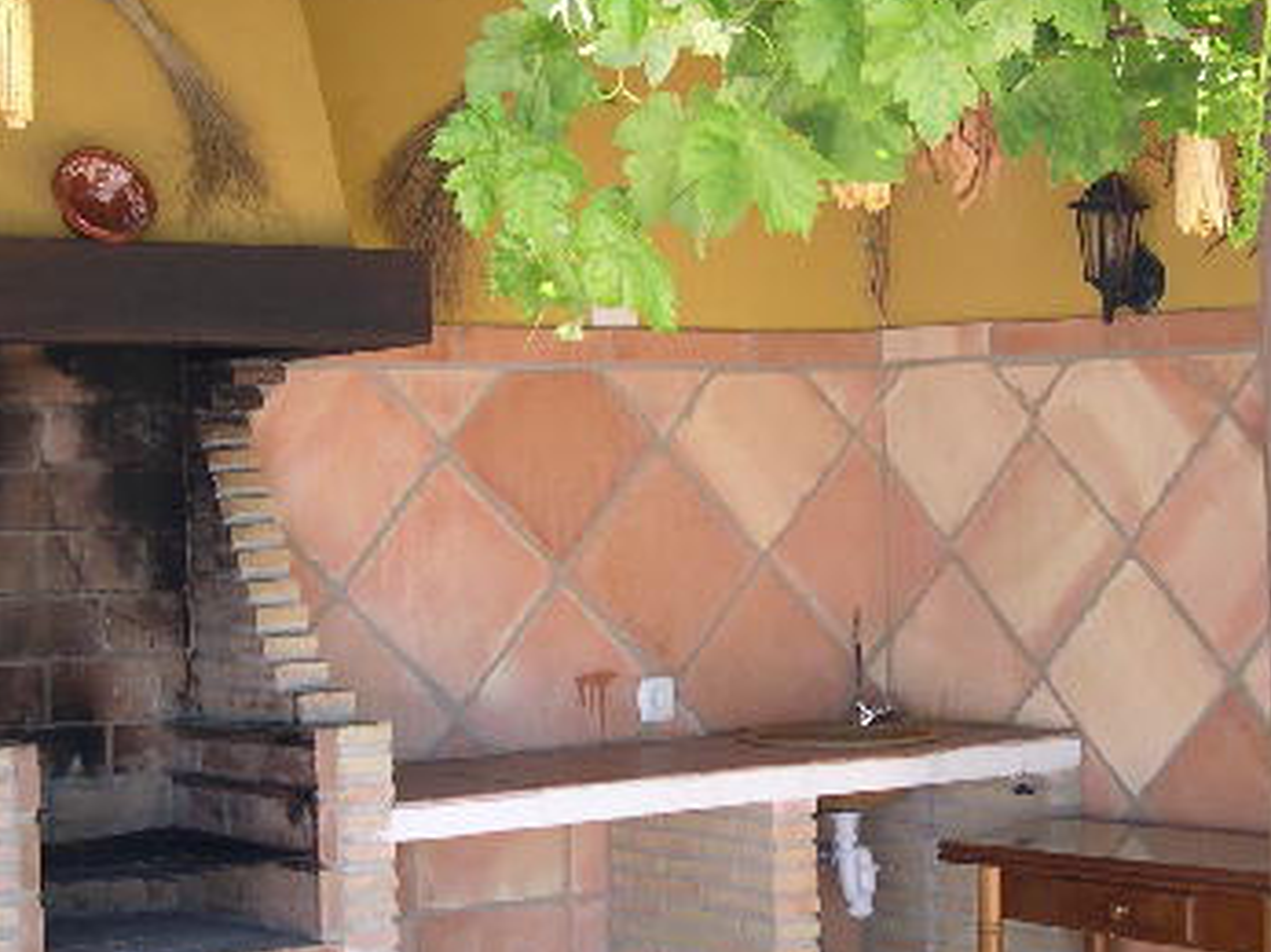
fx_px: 2679
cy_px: 538
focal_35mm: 73
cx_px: 571
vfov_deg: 20.1
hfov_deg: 26.7
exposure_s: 1/146
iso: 100
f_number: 2.8
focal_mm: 8
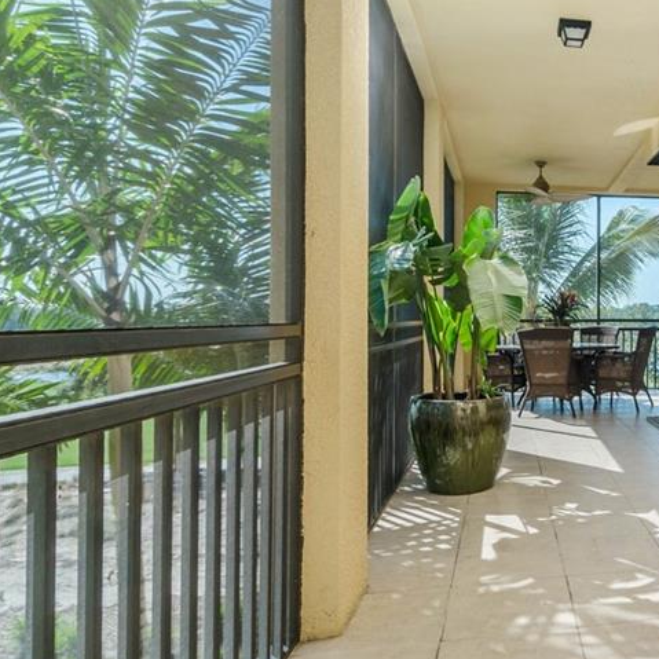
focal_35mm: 30
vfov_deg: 54.1
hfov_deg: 46.7
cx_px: 636
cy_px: 301
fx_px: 644
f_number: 9
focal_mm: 11
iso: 200
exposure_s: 1/30
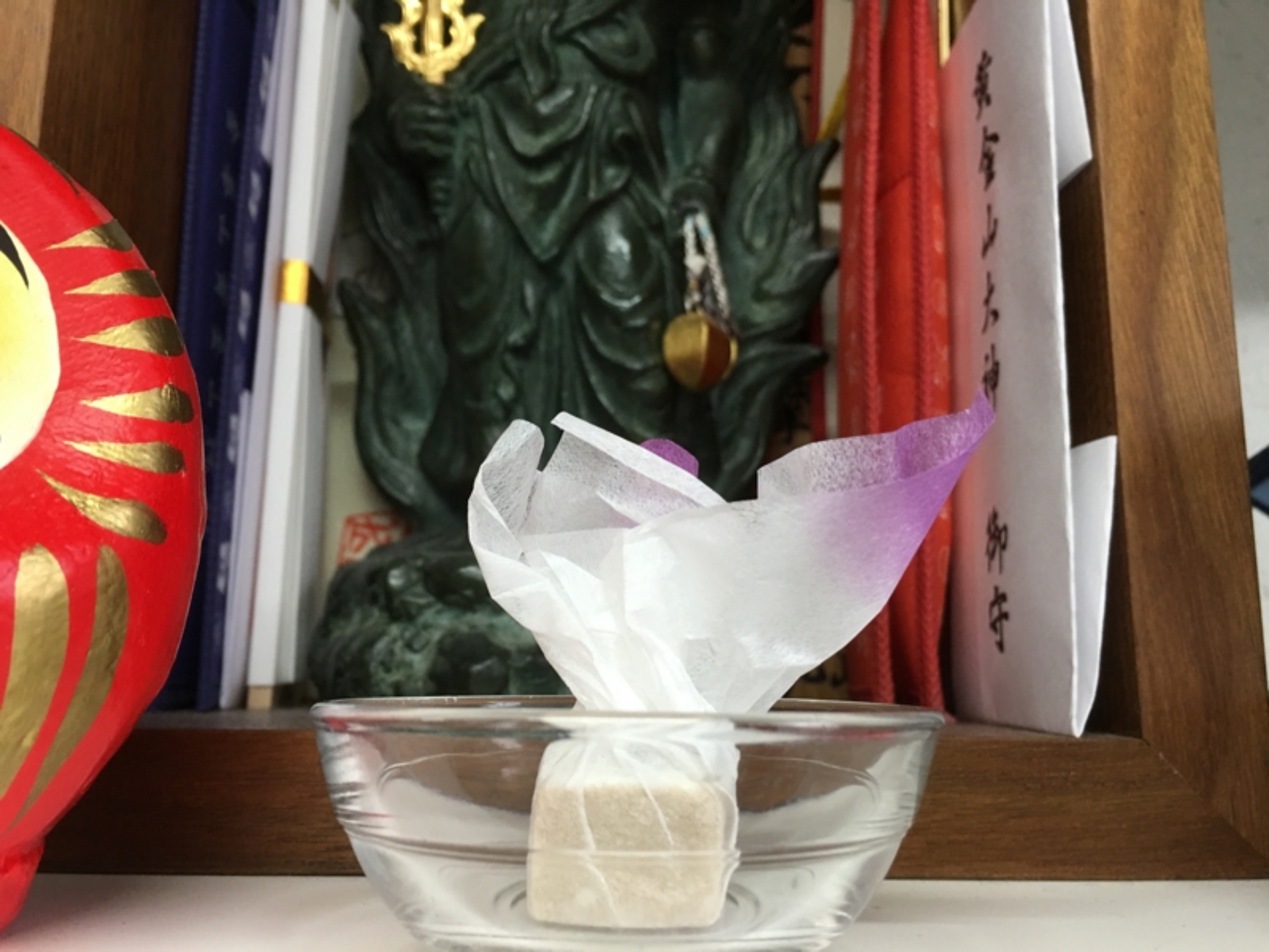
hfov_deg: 61.7
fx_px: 1063
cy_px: 476
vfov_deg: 48.2
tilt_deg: +10.8
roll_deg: +0.3
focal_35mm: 29
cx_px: 634
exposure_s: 1/30
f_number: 2.2
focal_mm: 4.15
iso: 40
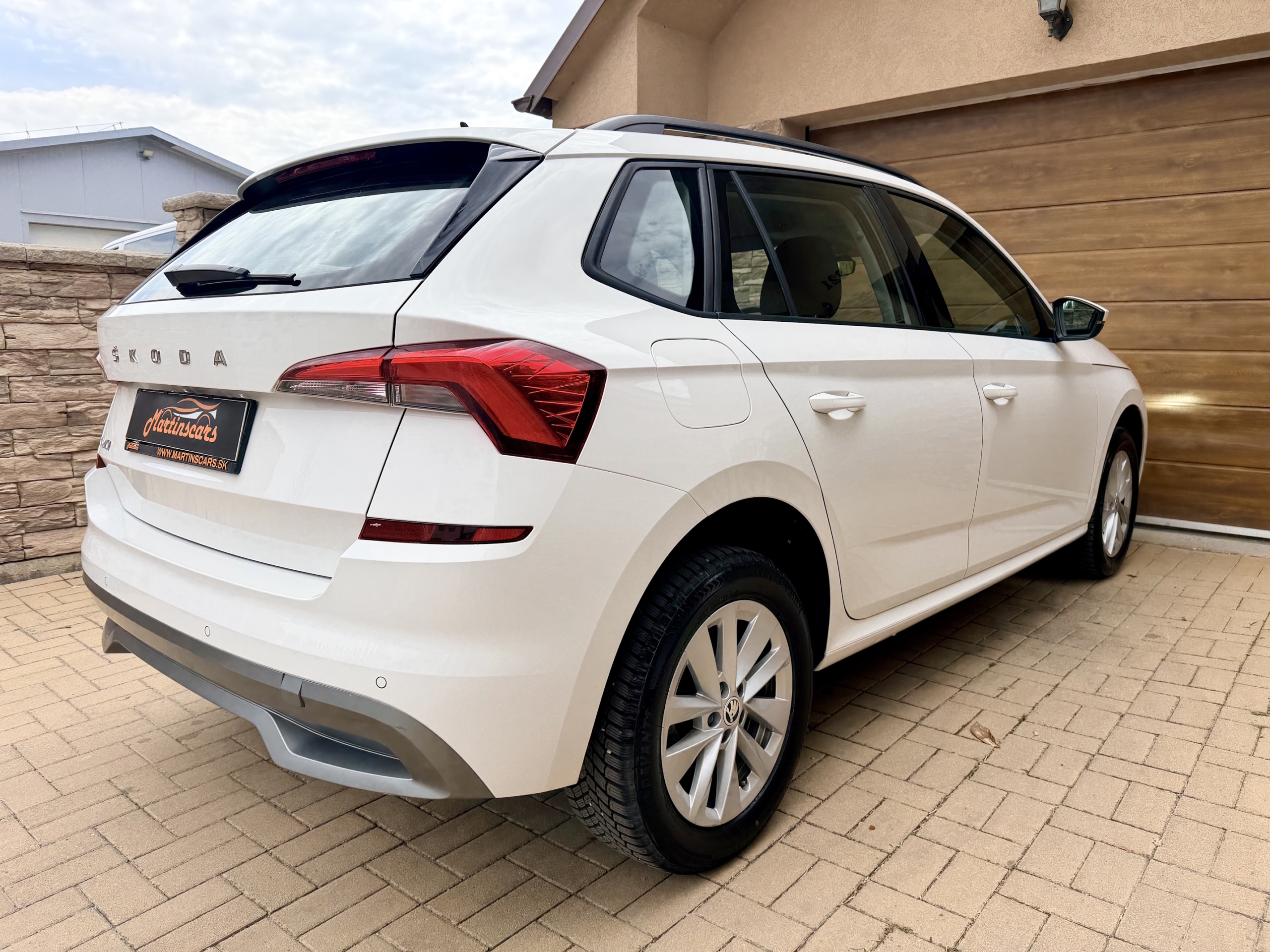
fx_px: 881
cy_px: 476
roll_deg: -0.3
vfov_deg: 56.8
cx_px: 635
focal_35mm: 24
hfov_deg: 71.6
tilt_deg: -9.3
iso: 80
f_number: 1.78
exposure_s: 1/3759
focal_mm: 6.76
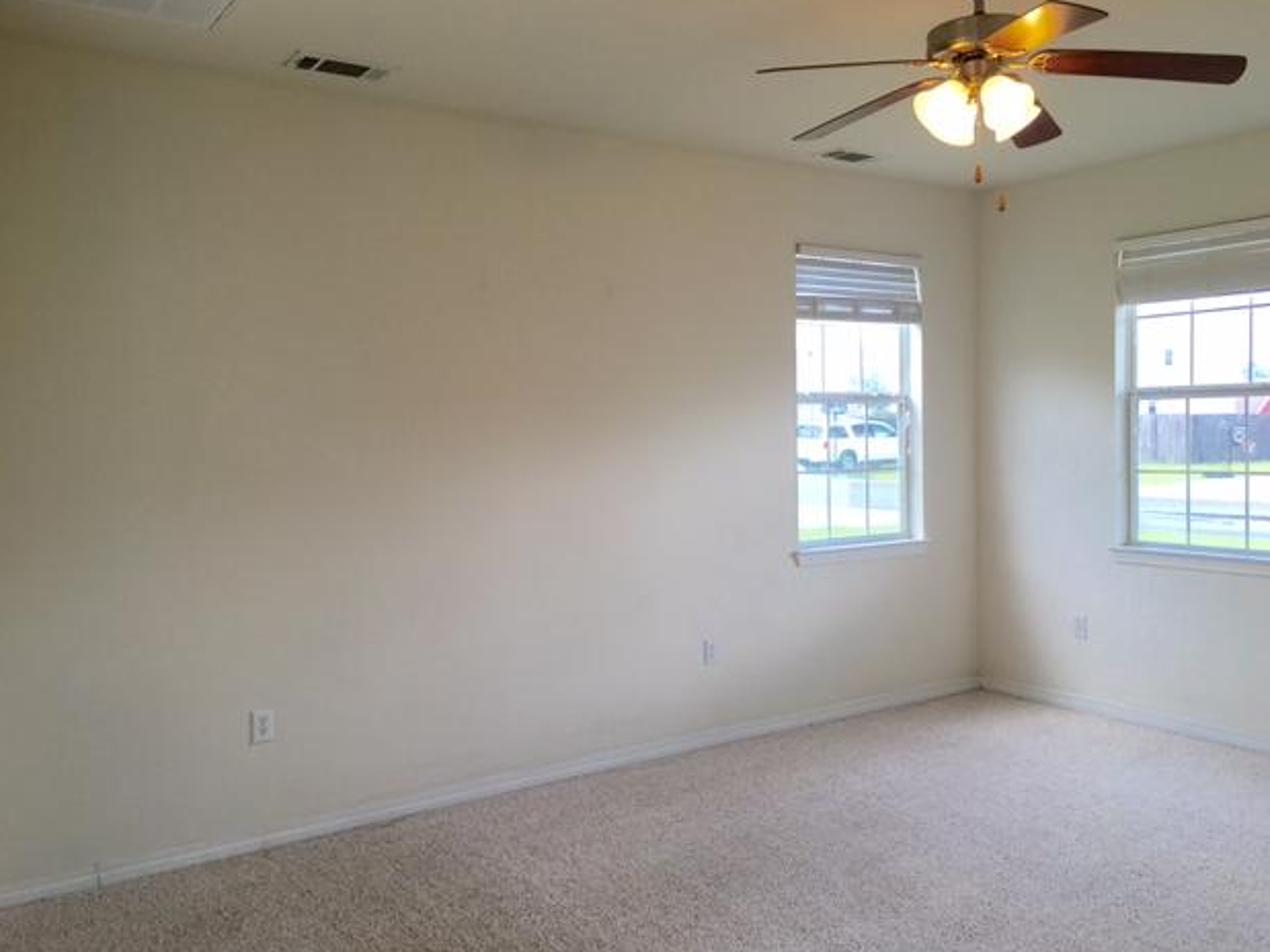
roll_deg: +0.5
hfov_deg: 60.0
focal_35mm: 30
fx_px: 1100
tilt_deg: -1.9
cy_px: 480
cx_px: 648
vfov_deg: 46.8
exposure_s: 1/120
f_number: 2.2
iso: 32
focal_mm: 4.15
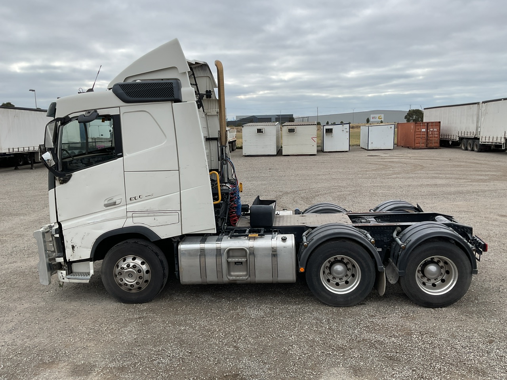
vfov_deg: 48.2
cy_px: 190
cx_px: 254
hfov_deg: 61.7
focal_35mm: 29
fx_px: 425
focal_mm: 3
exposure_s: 1/962
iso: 16
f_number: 1.8
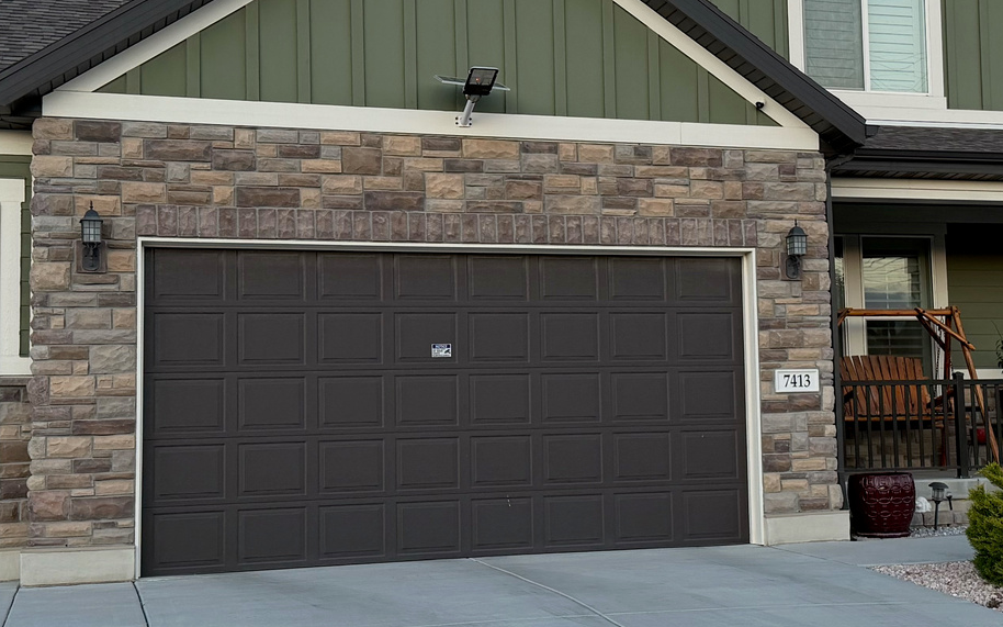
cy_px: 287
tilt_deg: +6.0
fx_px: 1558
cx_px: 622
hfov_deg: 35.5
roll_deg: +1.9
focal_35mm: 57
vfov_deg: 22.7
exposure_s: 1/121
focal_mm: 6.76
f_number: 1.78
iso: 100
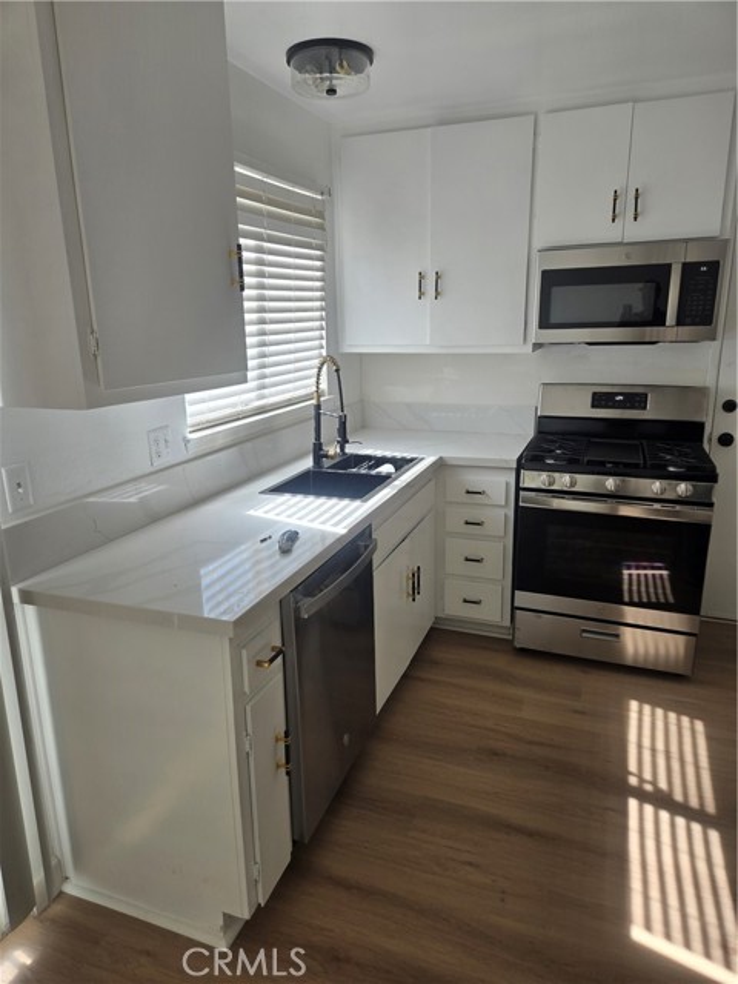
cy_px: 492
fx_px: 654
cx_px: 369
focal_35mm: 23
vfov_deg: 73.9
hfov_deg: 58.9
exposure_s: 1/216
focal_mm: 5.4
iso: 25
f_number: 1.8
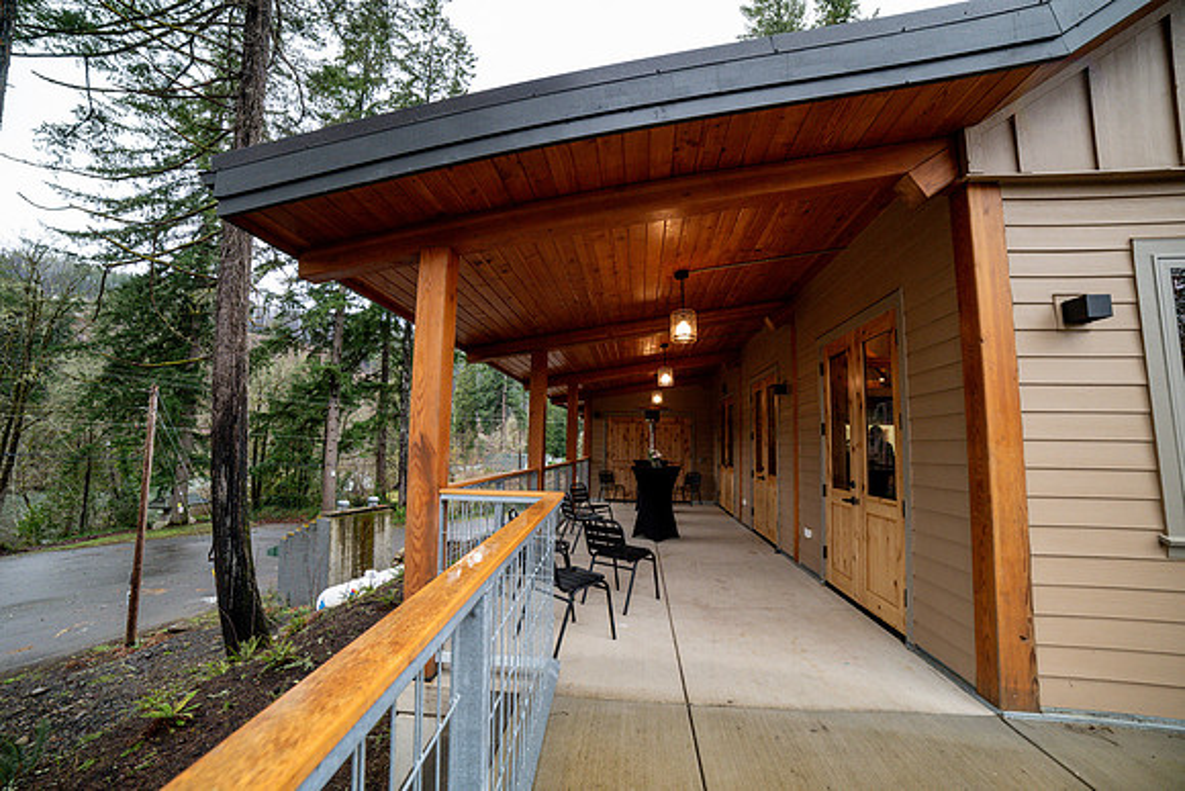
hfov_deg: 104.2
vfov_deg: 81.2
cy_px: 396
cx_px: 592
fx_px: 461
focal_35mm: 14
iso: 1600
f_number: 6.3
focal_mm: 14
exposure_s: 1/250
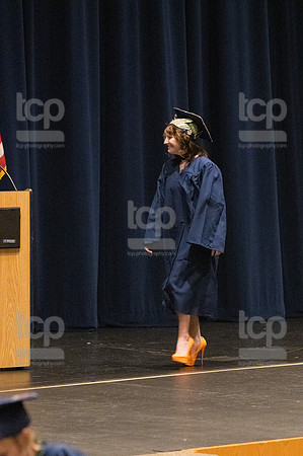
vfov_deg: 8.6
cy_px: 228
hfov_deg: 5.7
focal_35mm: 240
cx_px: 152
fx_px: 3037
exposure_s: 1/250
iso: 8000
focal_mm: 160
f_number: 4.5
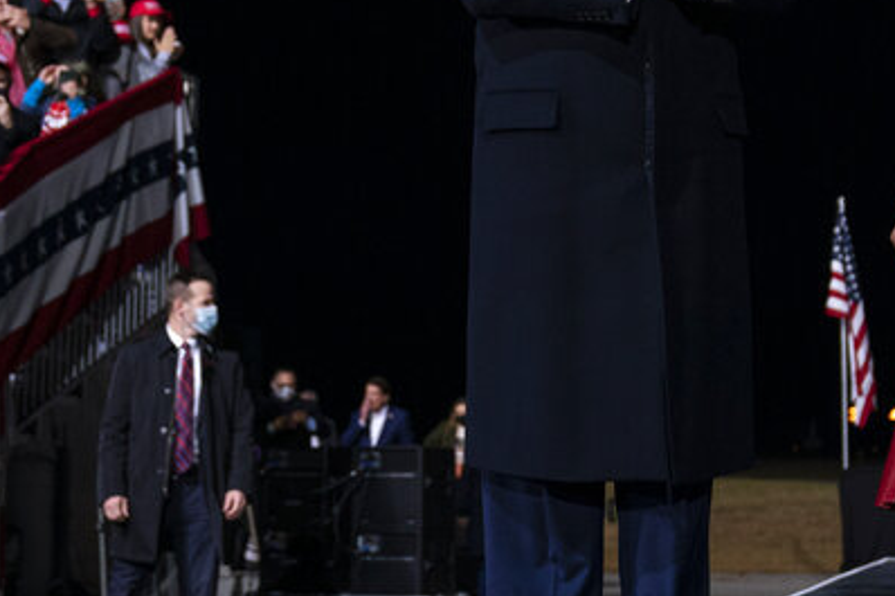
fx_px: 2560
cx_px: 405
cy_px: 195
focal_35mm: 103
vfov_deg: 13.3
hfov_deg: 19.8
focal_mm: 40
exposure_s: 1/640
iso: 2000
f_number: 3.2
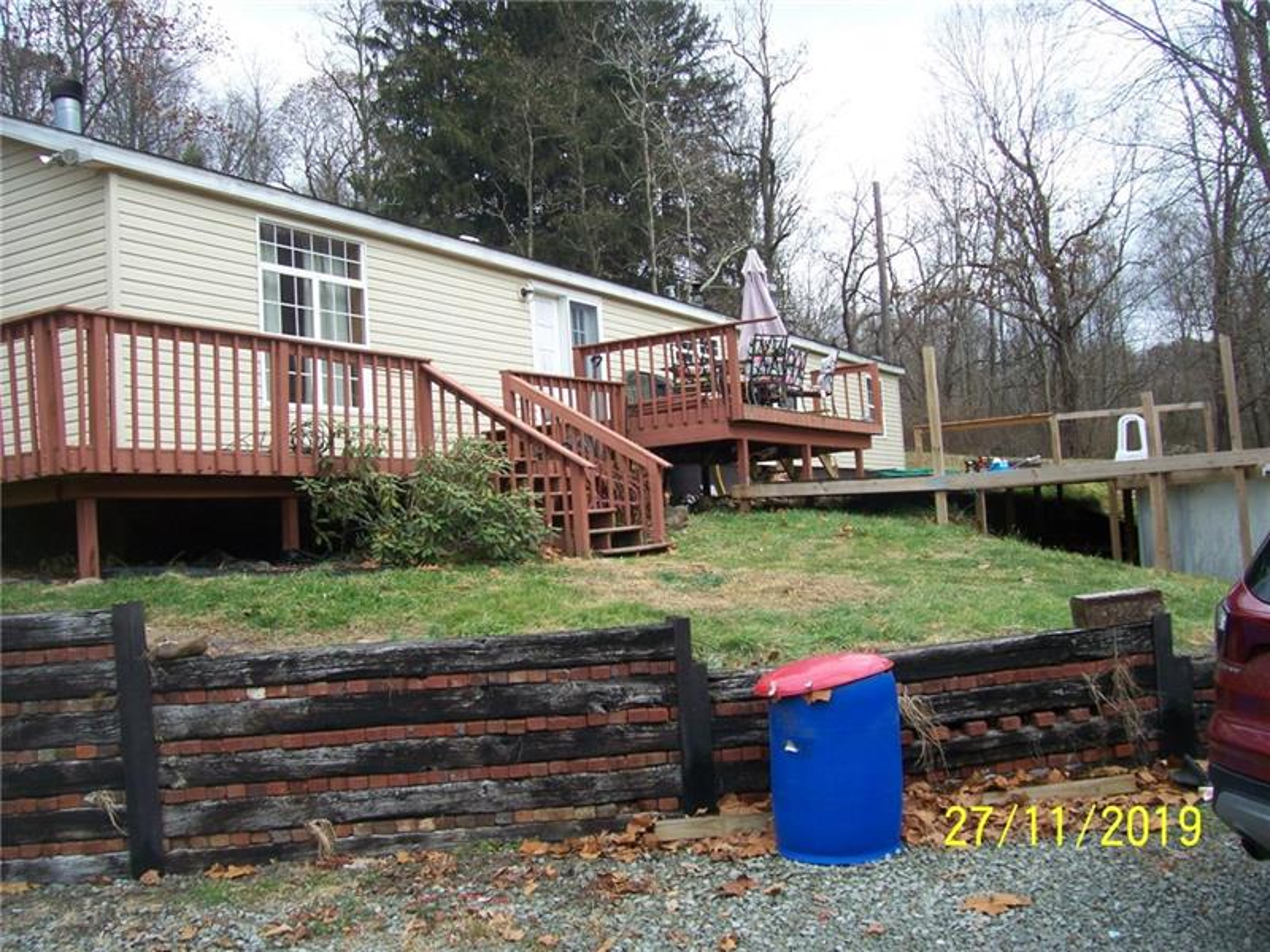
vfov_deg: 41.8
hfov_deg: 54.0
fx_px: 1247
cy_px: 476
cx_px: 635
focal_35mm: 34
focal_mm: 5.6
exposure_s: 1/320
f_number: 2.7
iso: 80
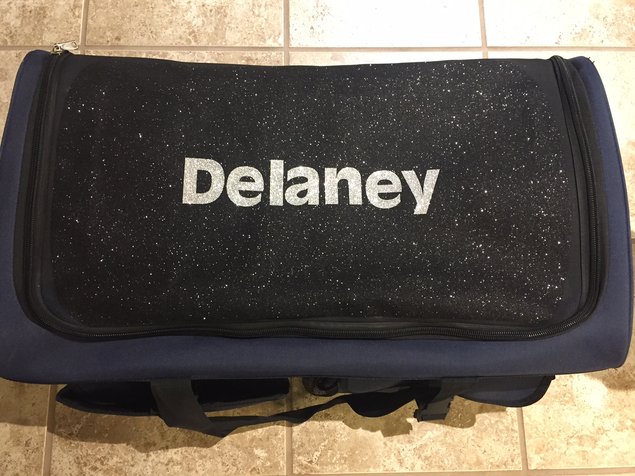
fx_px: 532
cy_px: 238
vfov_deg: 48.2
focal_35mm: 29
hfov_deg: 61.7
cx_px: 318
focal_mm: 4.15
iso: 250
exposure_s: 1/20
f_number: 2.2
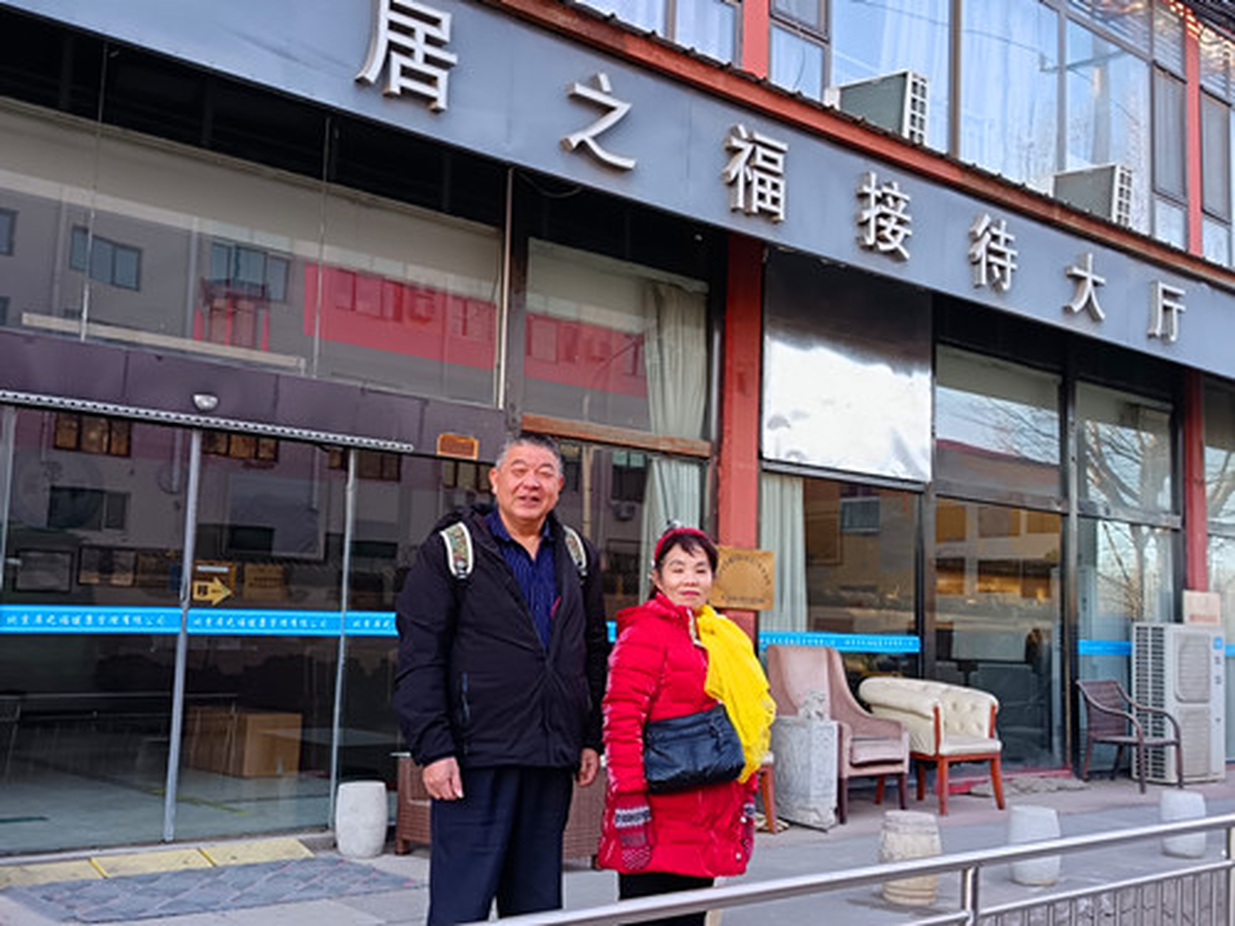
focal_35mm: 39
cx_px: 618
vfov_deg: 36.8
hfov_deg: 47.9
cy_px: 463
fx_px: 1391
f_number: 1.75
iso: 233
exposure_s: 1/100
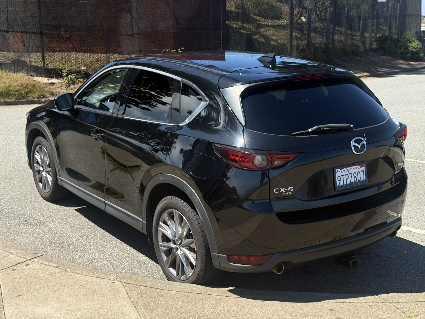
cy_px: 160
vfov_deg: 30.3
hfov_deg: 39.7
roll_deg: +0.1
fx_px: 589
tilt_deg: -12.6
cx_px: 212
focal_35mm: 48
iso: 100
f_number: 1.78
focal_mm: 6.76
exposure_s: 1/2208
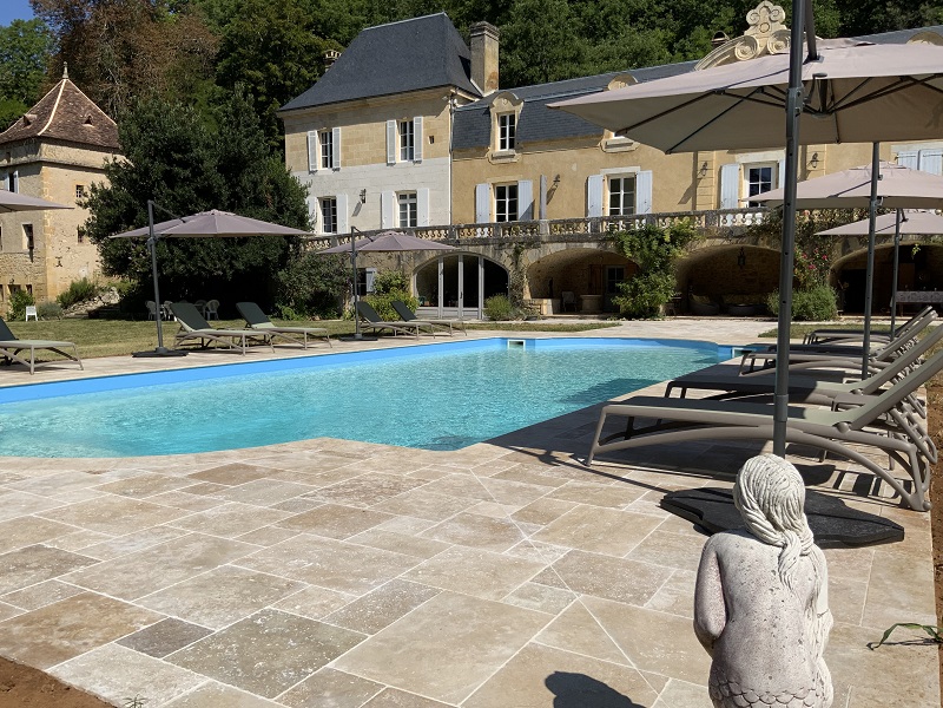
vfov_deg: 48.2
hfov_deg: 61.7
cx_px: 472
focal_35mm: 29
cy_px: 354
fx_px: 790
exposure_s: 1/3788
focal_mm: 3
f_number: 1.8
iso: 20
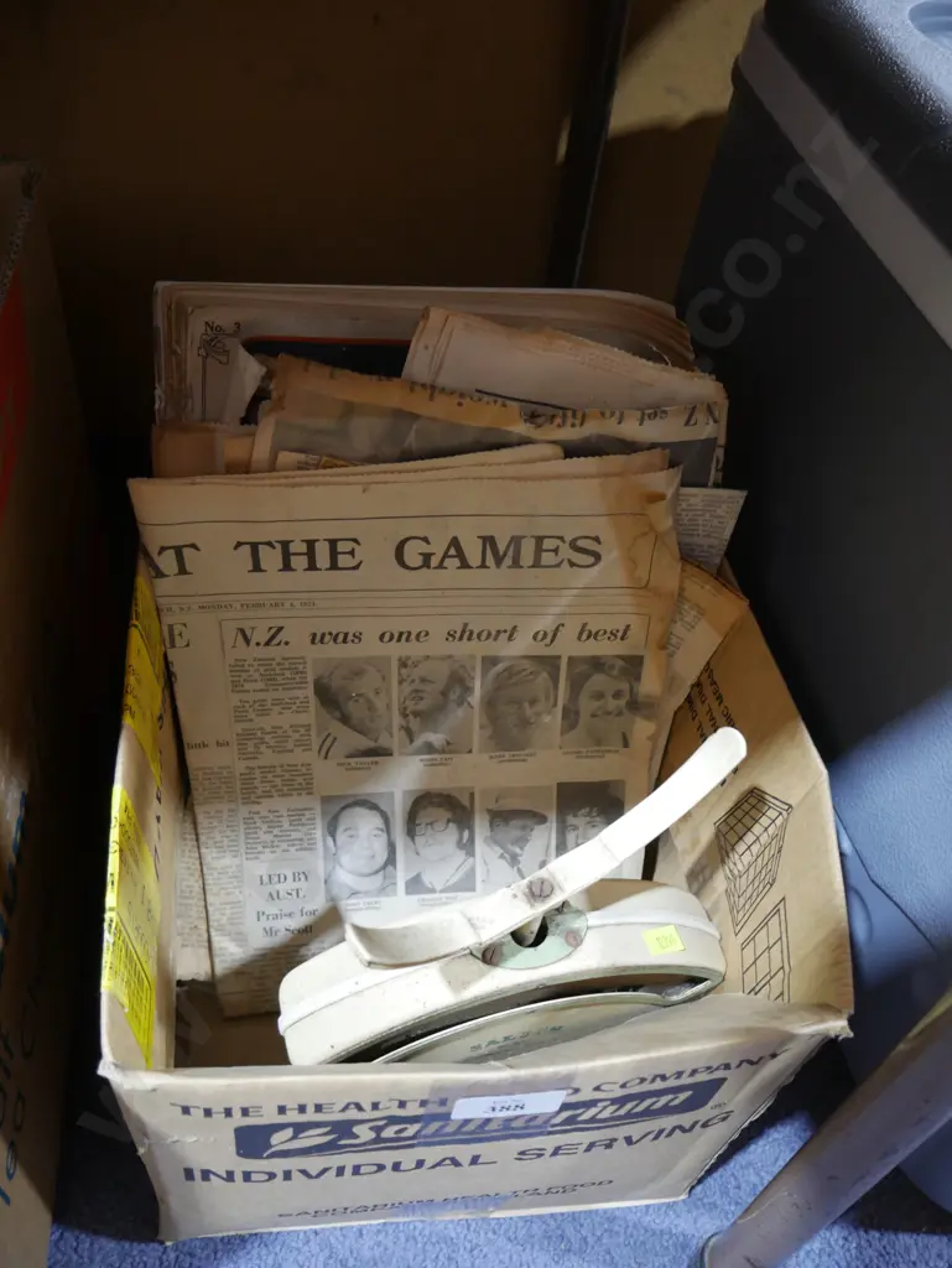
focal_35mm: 28
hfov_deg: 49.8
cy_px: 634
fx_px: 1026
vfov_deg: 63.4
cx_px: 476
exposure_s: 1/60
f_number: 3.5
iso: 1000
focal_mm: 14
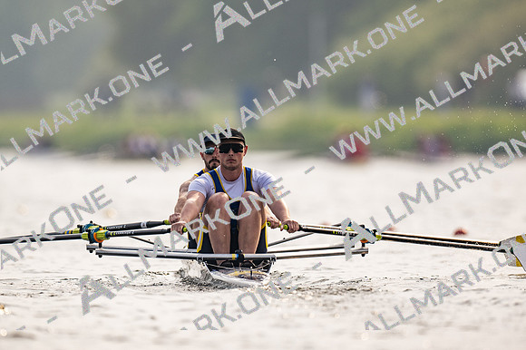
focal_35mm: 900
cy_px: 175
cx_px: 263
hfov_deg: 2.3
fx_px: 13142
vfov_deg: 1.5
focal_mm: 600
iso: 200
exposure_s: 1/2500
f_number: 4
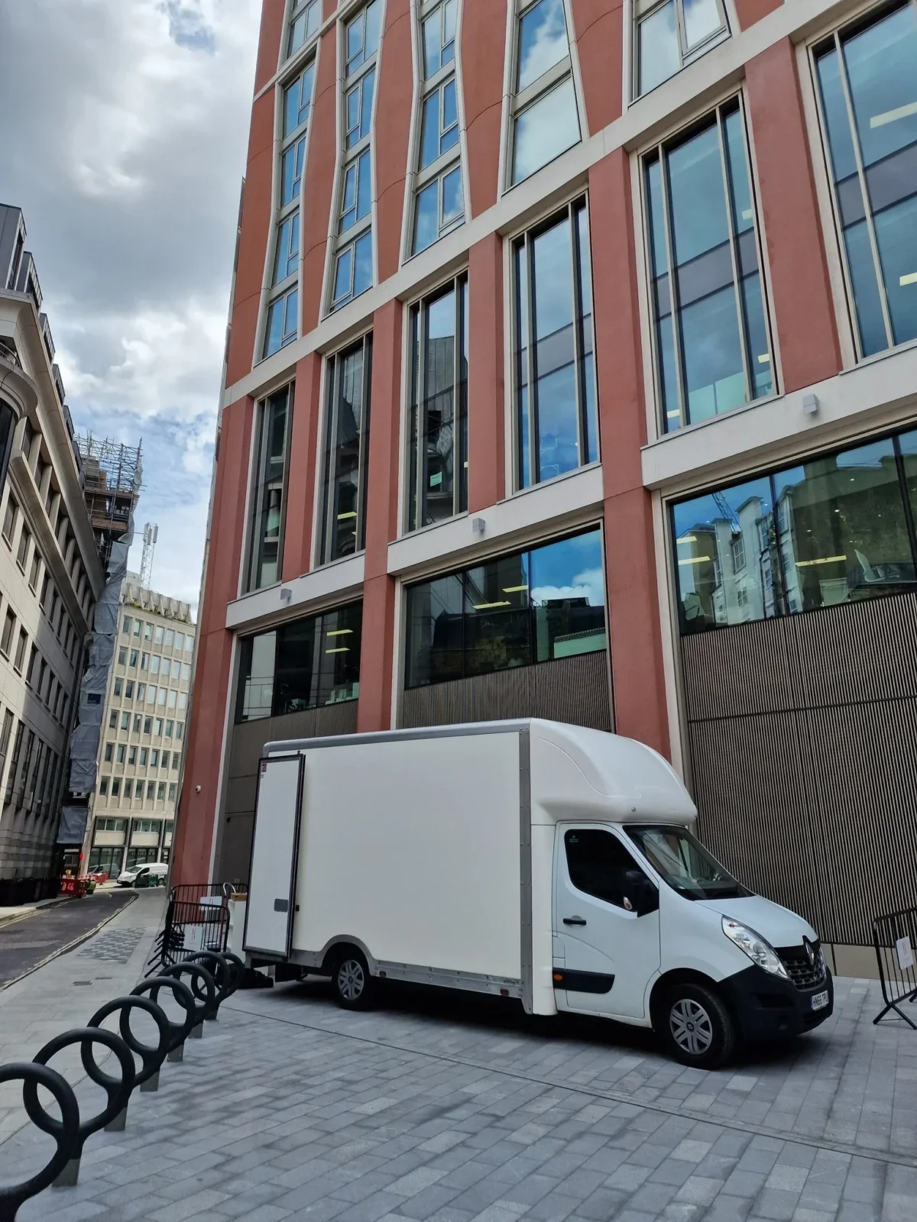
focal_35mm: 23
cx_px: 458
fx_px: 812
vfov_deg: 73.9
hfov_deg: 58.9
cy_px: 611
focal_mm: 6.4
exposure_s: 1/936
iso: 50
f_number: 1.8
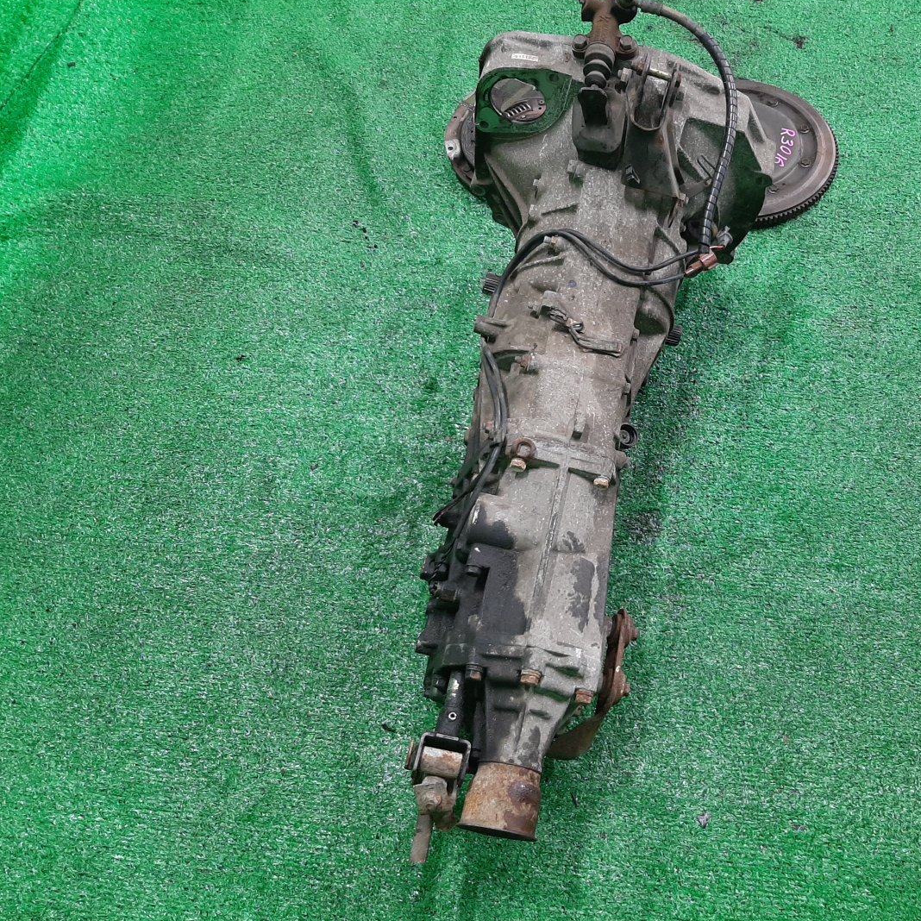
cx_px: 593
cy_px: 456
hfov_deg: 51.8
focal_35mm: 31
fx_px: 933
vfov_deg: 52.5
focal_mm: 3.93
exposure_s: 1/50
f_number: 1.7
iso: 130
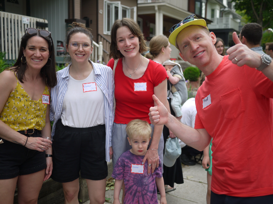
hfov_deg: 46.8
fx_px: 315
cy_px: 102
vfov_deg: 36.0
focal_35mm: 40
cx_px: 136
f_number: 1.8
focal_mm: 20
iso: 100
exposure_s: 1/800
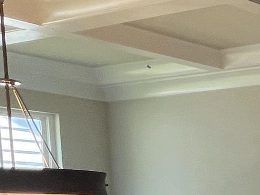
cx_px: 594
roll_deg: +0.5
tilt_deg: -3.7
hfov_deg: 15.7
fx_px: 593
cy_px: 269
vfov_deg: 17.3
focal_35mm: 79
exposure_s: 1/120
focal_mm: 1.57
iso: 80
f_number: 1.8
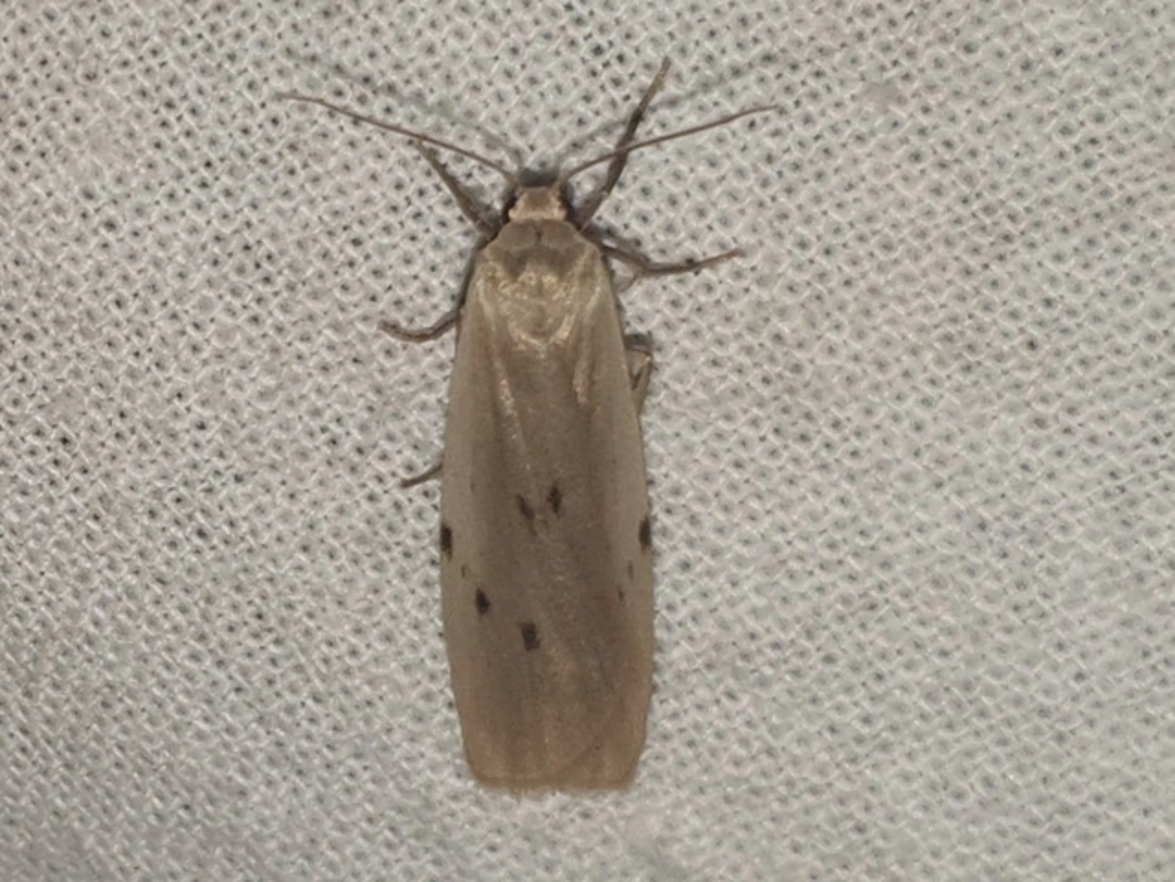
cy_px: 441
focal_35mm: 26
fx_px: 883
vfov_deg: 53.1
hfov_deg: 67.3
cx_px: 588
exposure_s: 1/1709
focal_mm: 4.3
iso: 50
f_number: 1.5
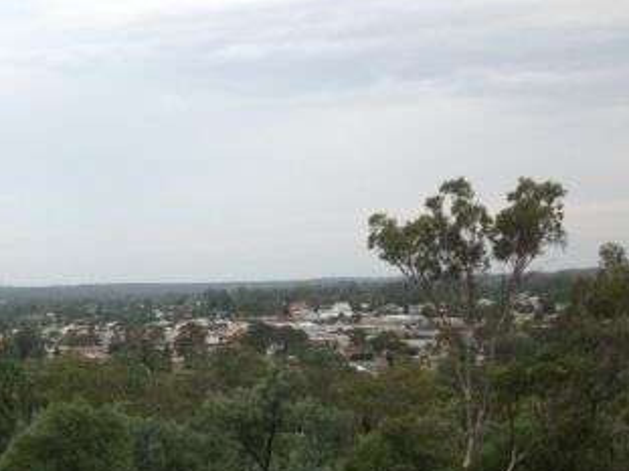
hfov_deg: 27.0
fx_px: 1235
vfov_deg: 20.9
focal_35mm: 68
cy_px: 467
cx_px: -2
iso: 50
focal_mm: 4.13
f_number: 2.4
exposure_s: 1/985
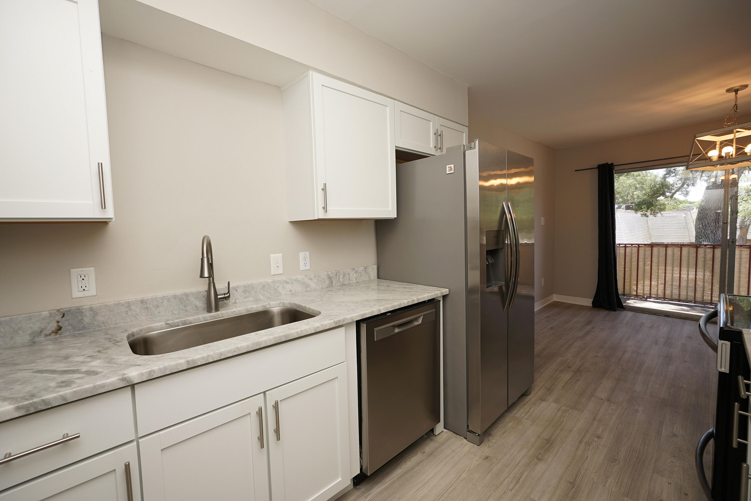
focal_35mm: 15
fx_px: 313
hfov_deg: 100.4
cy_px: 250
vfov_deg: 77.3
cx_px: 376
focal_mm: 10
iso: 100
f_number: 4.5
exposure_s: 1/60
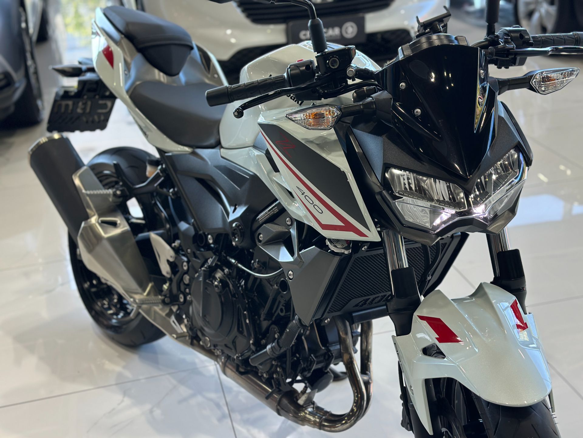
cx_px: 292
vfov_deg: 30.3
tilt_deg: -24.1
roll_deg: +4.1
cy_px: 219
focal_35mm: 48
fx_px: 808
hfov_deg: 39.7
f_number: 1.78
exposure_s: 1/138
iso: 125
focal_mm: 6.86
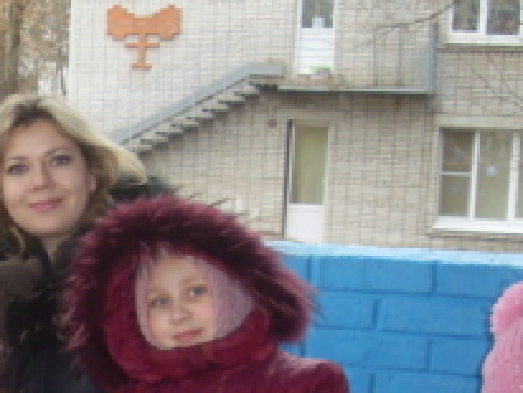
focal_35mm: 118
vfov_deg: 12.4
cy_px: 434
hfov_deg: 16.2
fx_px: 1785
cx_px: -30
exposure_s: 1/45
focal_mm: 6.3
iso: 100
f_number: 3
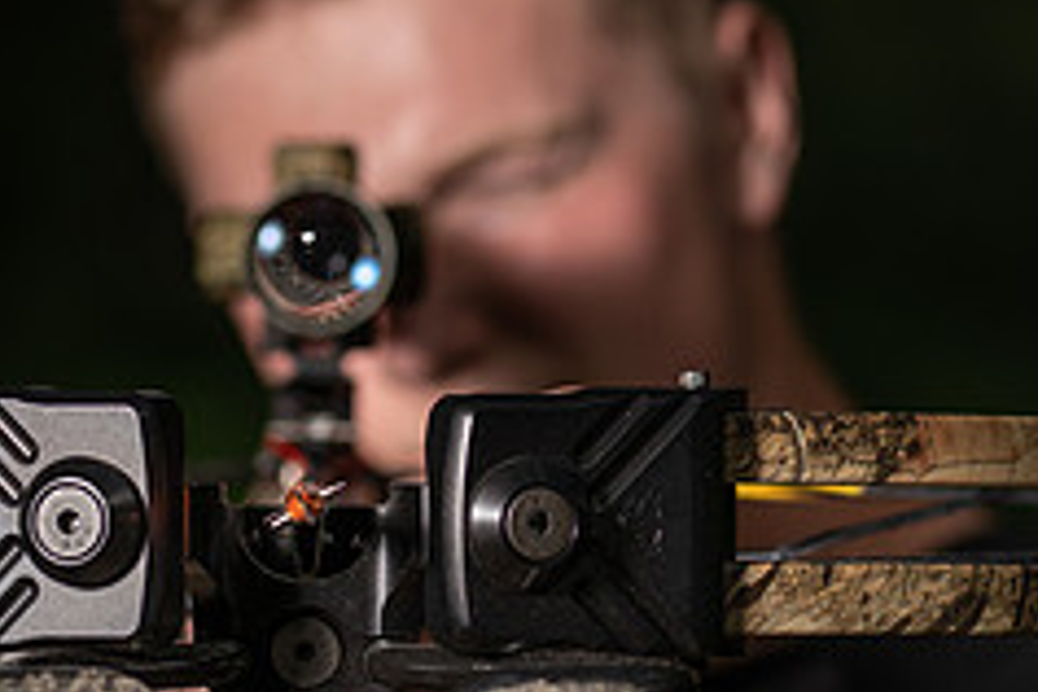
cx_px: 488
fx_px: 9053
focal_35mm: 314
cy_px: 129
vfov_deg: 4.4
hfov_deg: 6.6
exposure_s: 1/800
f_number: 2.8
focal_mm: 85
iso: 100
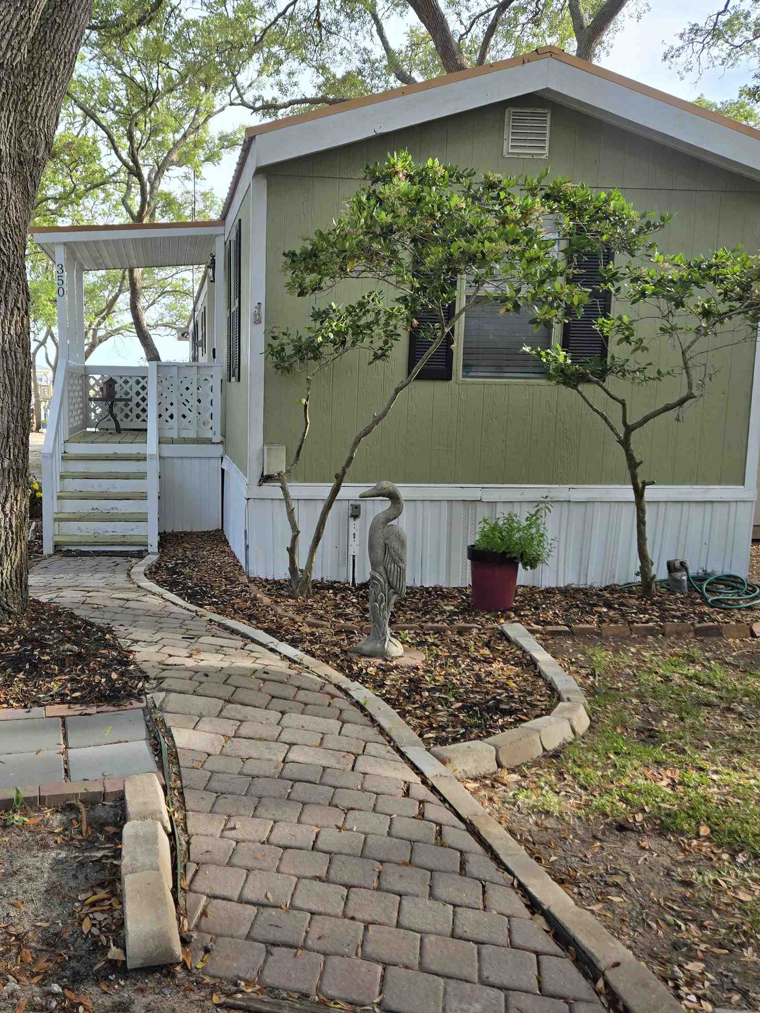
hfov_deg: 44.9
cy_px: 509
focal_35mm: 31
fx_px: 908
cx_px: 263
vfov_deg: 58.4
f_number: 1.8
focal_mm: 5.4
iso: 25
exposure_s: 1/518
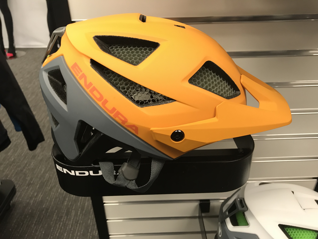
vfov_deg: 49.7
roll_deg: +1.7
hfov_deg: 63.4
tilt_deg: -29.6
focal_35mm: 28
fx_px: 257
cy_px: 120
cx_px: 159
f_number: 1.8
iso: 64
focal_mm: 3.99
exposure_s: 1/17
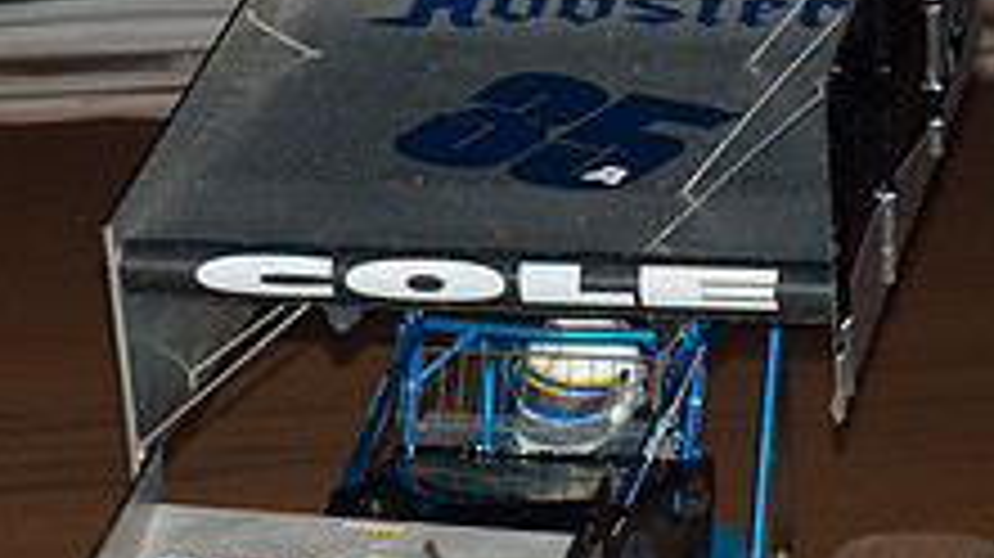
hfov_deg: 9.5
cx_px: 360
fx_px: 5979
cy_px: 441
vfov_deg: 5.3
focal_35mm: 227
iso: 250
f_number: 4.5
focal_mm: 55
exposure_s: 1/160
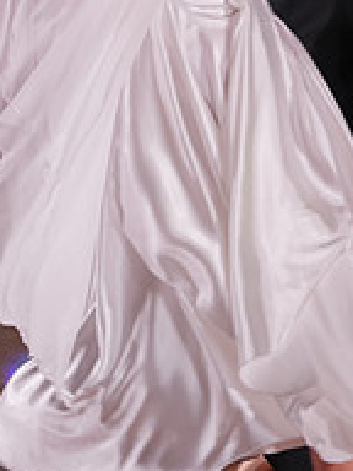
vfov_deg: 3.4
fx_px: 7900
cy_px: -137
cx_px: 183
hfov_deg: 2.6
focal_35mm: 581
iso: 800
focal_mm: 200
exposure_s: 1/400
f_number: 2.8
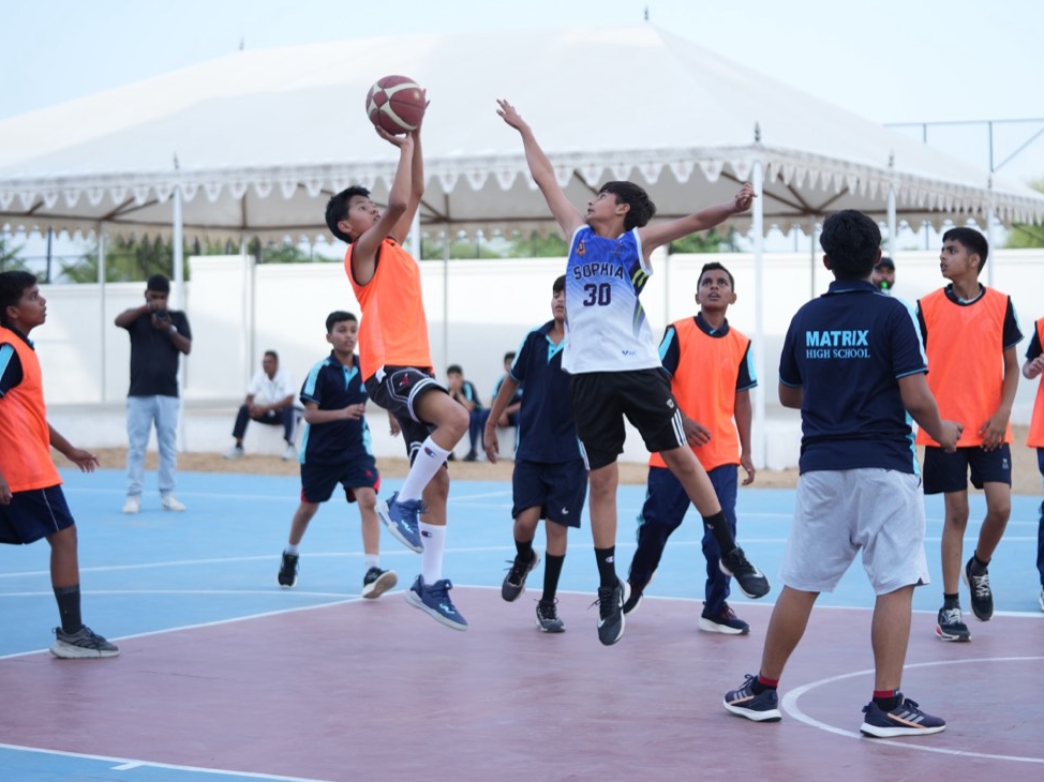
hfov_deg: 25.7
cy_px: 392
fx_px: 2292
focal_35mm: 76
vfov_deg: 19.4
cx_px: 542
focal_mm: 70
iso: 250
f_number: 2.8
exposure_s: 1/1250
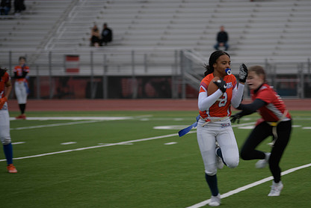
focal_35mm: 209
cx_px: 216
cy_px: 122
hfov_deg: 9.8
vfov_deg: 6.6
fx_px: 1807
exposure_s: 1/200
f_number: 2.8
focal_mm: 150
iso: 140
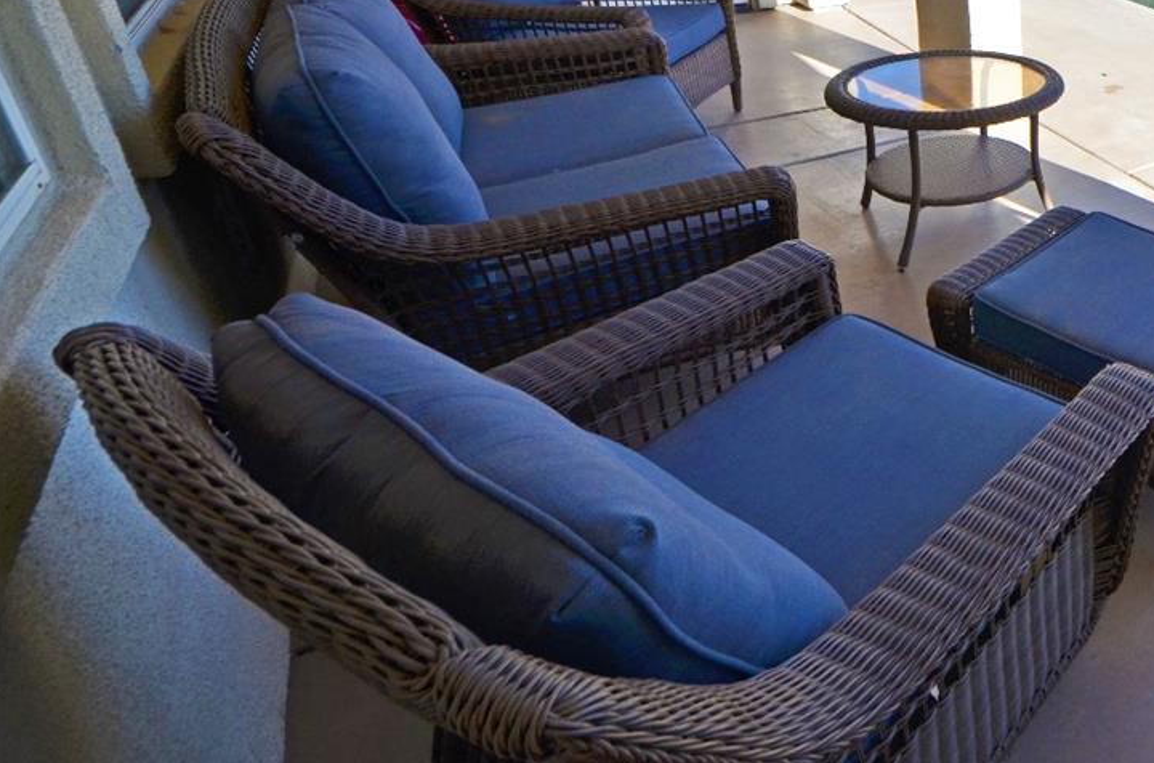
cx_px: 1197
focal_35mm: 25
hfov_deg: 53.2
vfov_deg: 45.9
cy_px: 71
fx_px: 799
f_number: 8
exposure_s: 1/250
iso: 180
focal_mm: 8
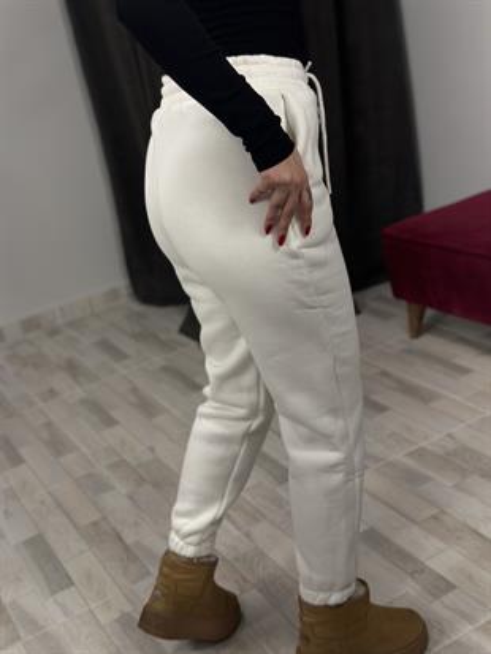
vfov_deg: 39.6
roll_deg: +15.6
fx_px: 907
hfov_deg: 30.3
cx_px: 246
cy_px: 327
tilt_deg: -42.6
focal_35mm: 48
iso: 80
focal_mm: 6.86
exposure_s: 1/141
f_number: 1.78
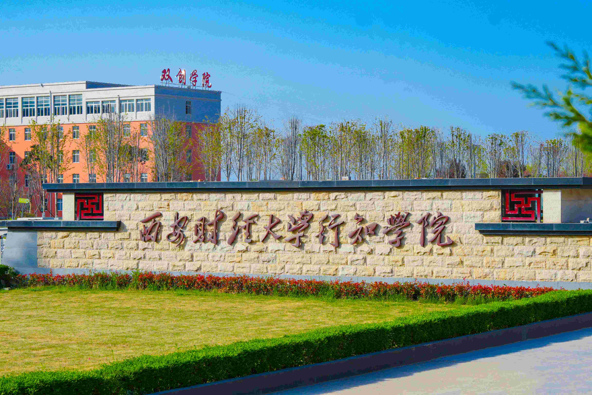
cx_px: 296
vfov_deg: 14.6
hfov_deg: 21.7
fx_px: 1546
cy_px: 198
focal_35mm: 94
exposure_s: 1/250
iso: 100
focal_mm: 63
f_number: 7.1
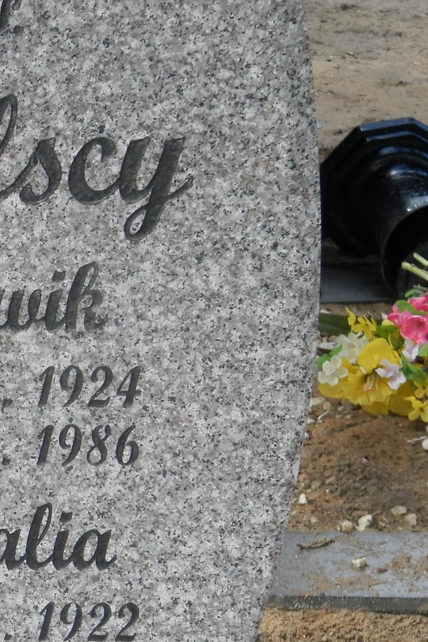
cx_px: -215
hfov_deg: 7.4
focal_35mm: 183
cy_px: 411
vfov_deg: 11.2
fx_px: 3264
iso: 160
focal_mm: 14.6
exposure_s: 1/160
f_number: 4.2
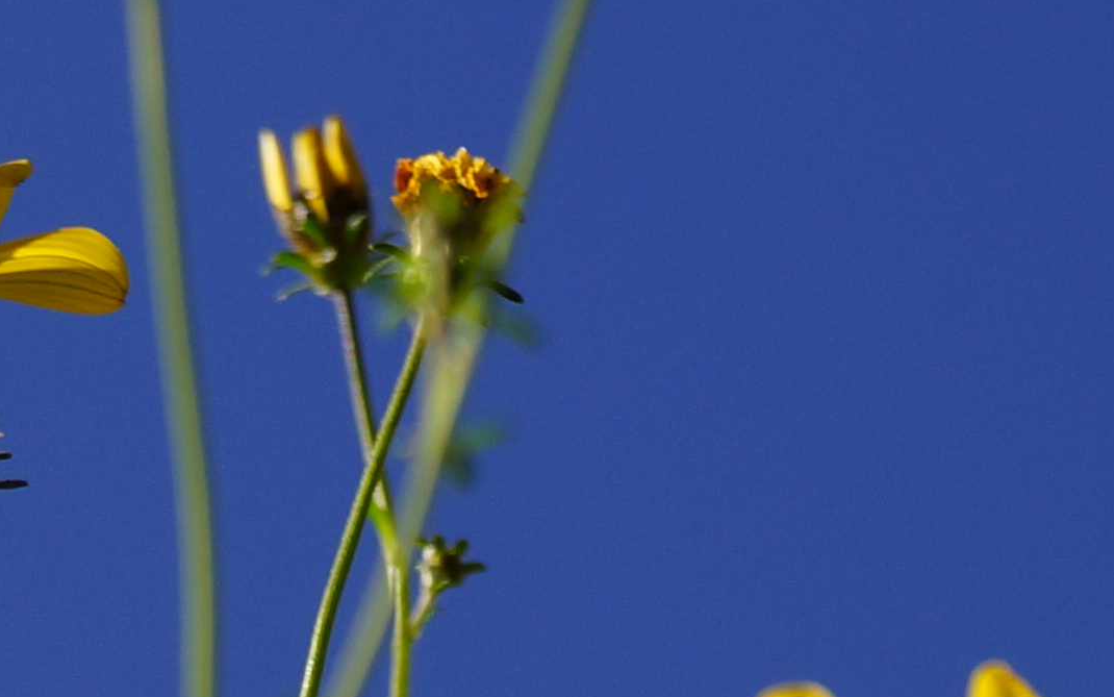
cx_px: -561
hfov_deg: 2.4
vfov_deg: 1.5
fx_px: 26021
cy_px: 1429
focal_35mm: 857
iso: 200
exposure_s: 1/800
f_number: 6.3
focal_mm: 150
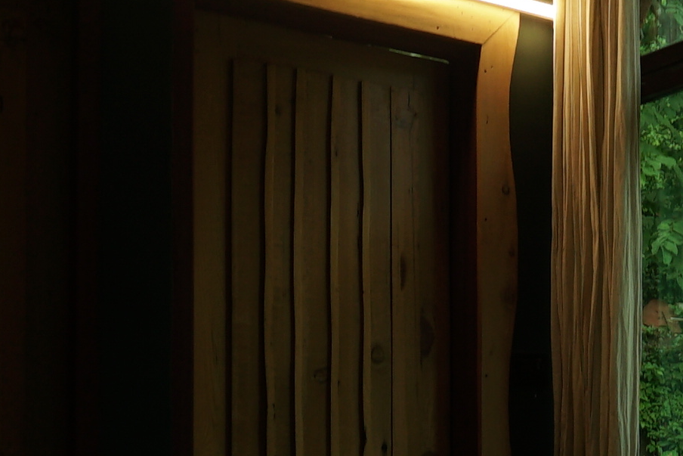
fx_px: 930
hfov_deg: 39.3
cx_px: 505
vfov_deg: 27.1
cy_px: 350
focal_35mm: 49
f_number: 5.6
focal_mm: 11
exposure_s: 1/50
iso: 320
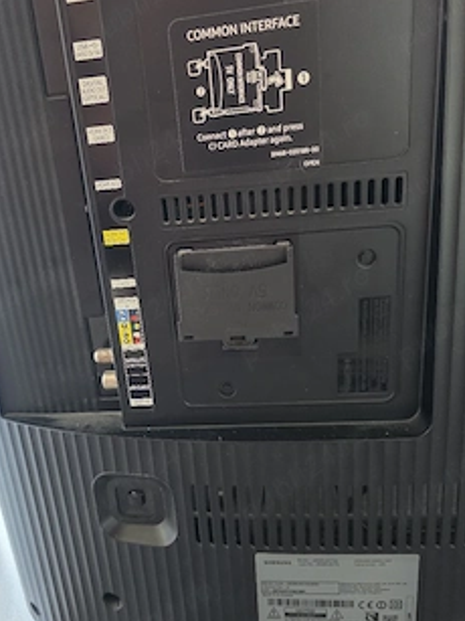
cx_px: 188
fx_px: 538
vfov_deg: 59.9
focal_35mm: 30
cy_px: 340
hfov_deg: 46.5
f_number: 1.7
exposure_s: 1/101
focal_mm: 6.3
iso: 400
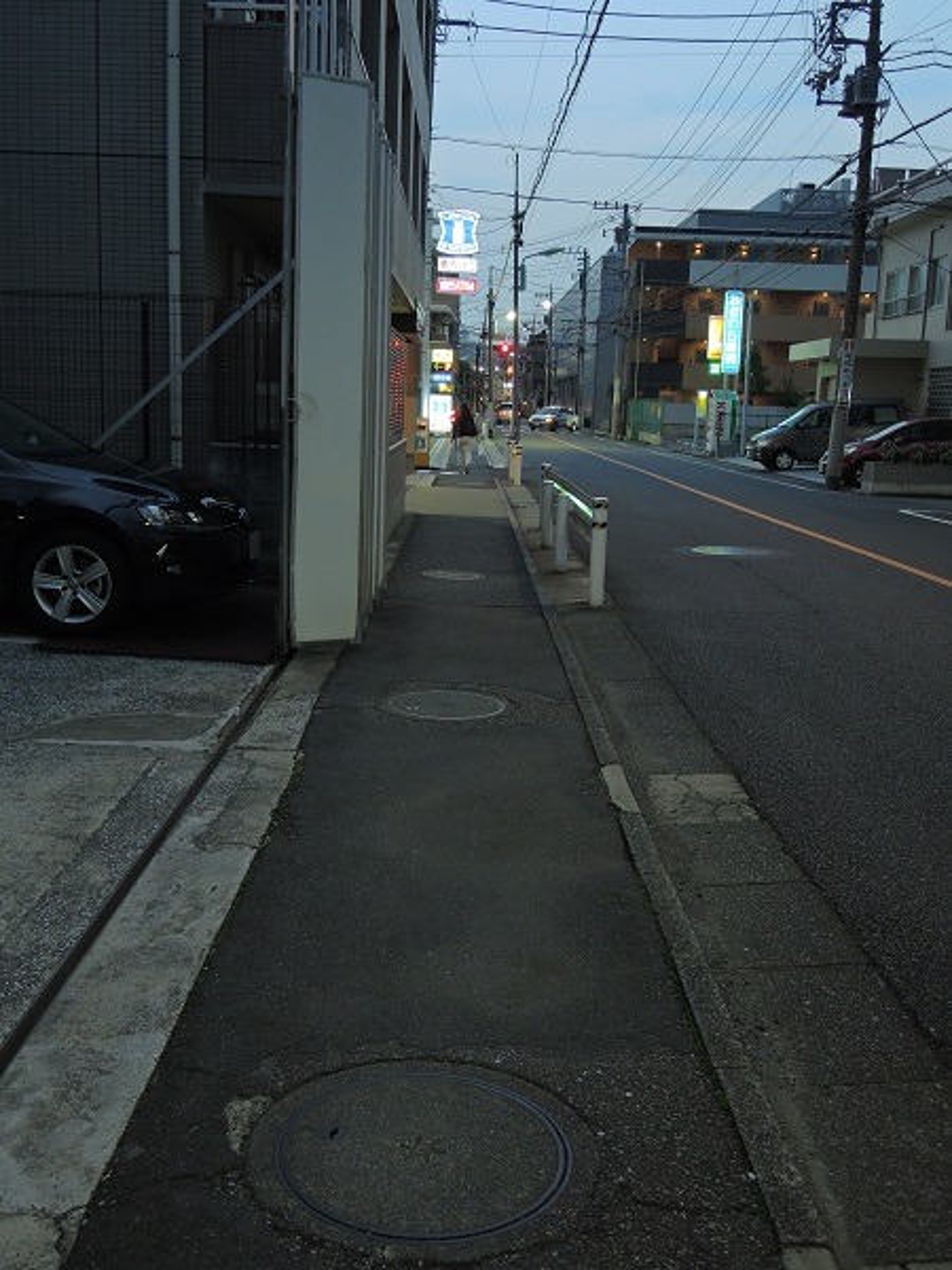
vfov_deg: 52.6
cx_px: 476
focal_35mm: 35
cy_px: 635
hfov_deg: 40.7
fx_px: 1283
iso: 400
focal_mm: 7.6
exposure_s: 1/40
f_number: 2.5
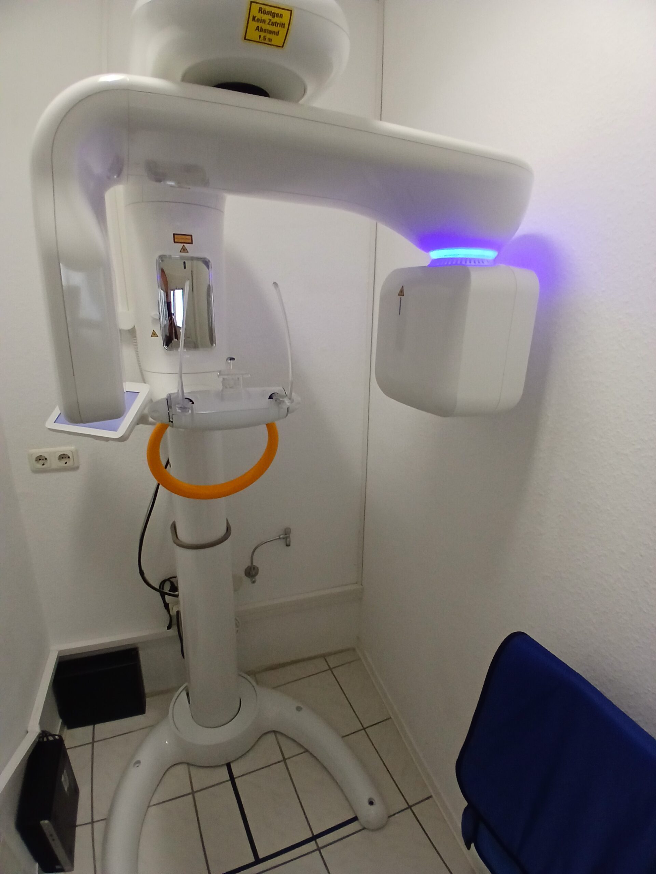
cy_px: 437
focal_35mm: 17
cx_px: 328
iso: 200
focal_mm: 1.4
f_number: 2.2
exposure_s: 1/33.3
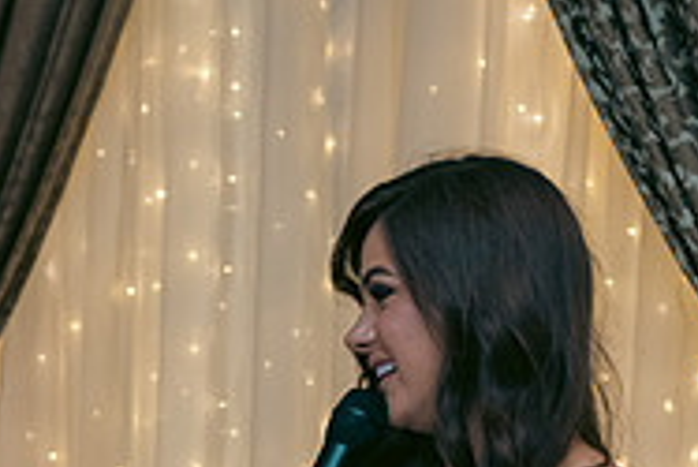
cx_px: 4
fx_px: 2891
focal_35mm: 149
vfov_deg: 9.1
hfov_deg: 13.6
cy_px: 630
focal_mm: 48
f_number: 3.5
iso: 800
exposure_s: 1/160
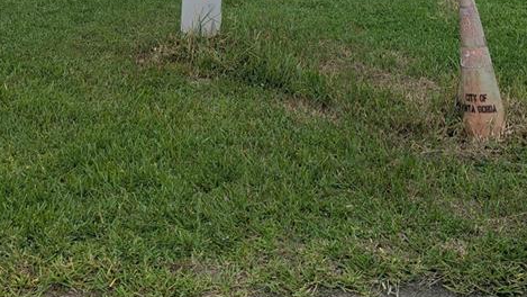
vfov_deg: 19.7
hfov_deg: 36.2
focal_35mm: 57
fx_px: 797
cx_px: 173
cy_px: -69
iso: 44
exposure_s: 1/3145
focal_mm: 6.81
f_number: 1.85
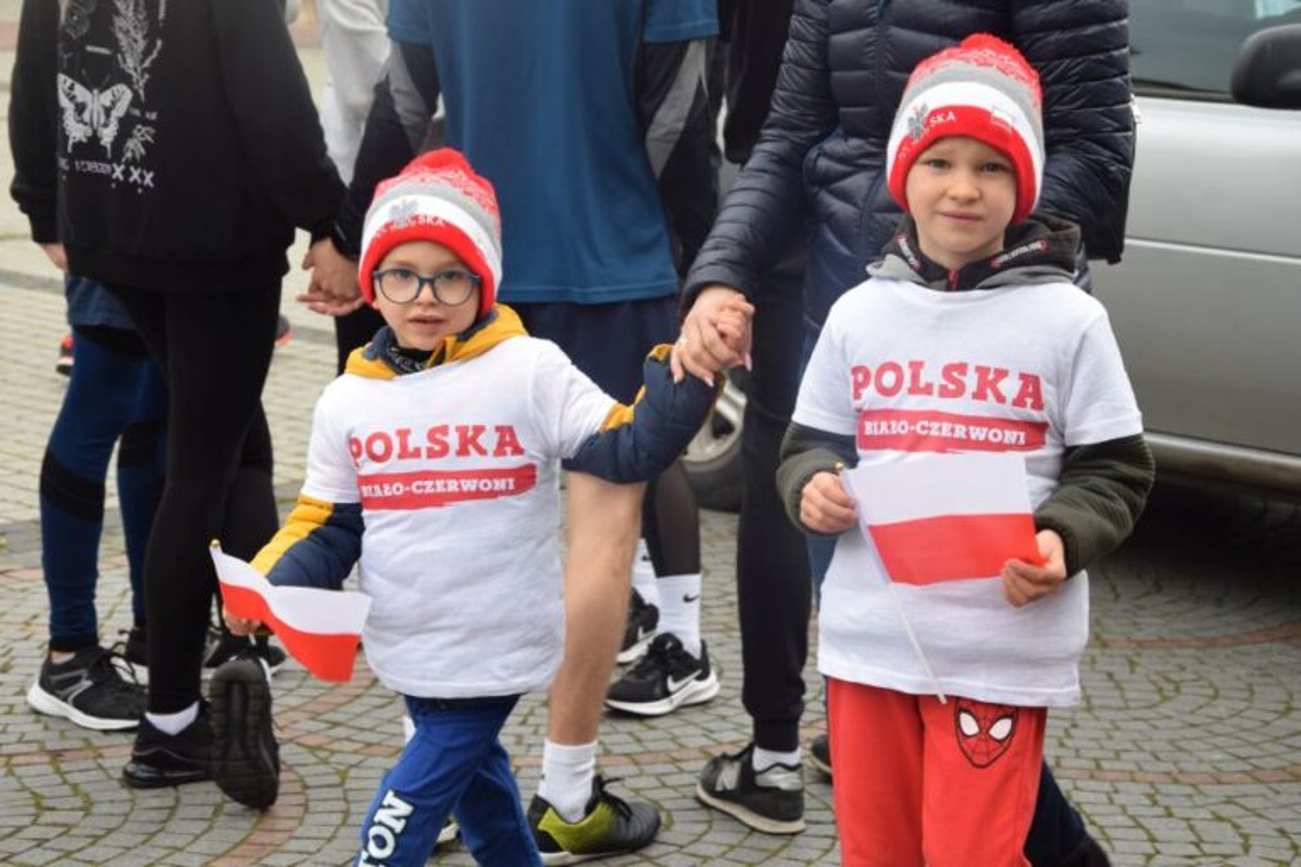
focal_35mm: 93
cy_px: 434
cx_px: 650
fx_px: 3361
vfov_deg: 14.7
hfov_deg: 21.9
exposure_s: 1/200
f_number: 7.1
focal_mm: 62
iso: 400
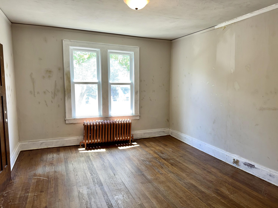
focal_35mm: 24
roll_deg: -0.1
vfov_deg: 56.8
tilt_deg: -7.0
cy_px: 104
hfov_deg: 71.6
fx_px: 193
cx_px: 139
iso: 100
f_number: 1.78
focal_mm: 6.76
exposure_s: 1/56
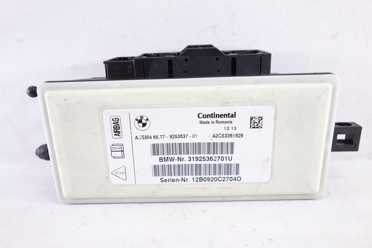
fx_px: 289
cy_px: 124
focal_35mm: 28
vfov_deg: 46.4
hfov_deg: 65.5
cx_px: 186
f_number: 3.2
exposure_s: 1/15
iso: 125
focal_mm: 10.4
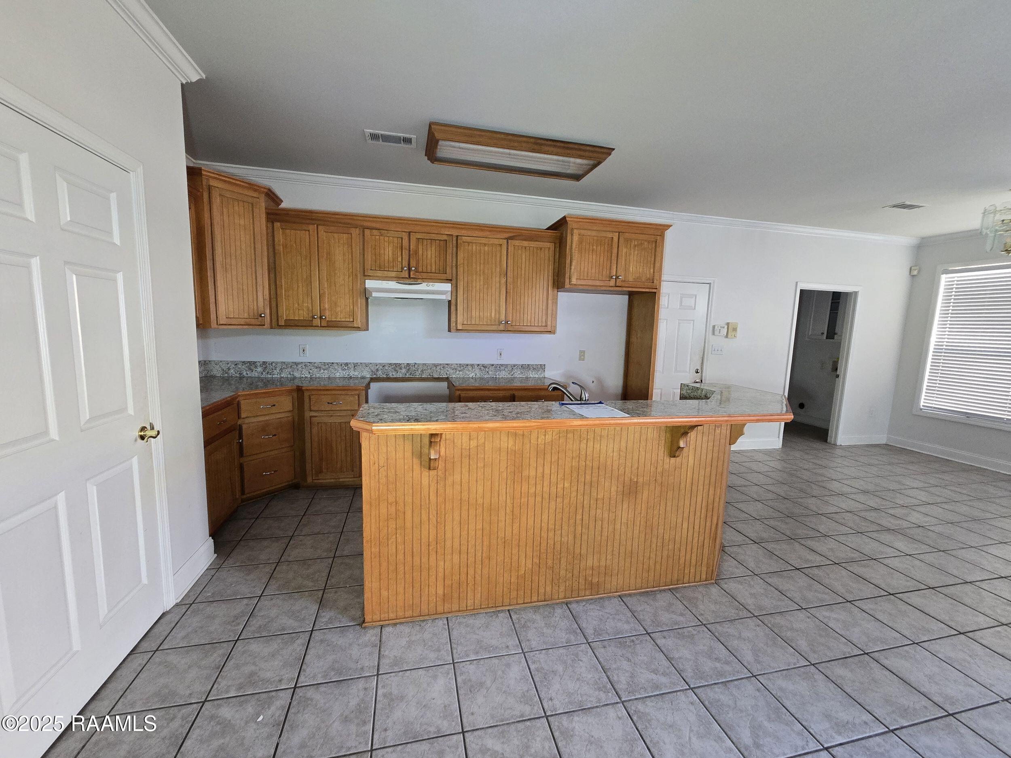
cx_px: 506
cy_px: 379
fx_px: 380
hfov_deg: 106.2
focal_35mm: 13
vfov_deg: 89.9
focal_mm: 2.2
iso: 400
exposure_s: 1/60
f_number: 2.2
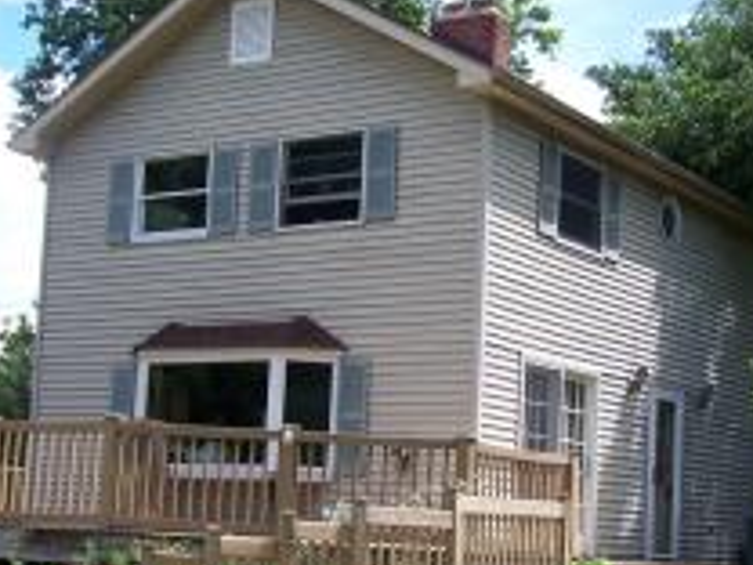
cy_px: 351
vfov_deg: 20.1
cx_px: 366
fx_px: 1588
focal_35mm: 73
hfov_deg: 26.7
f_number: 2.8
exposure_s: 1/800
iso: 80
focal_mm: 6.3
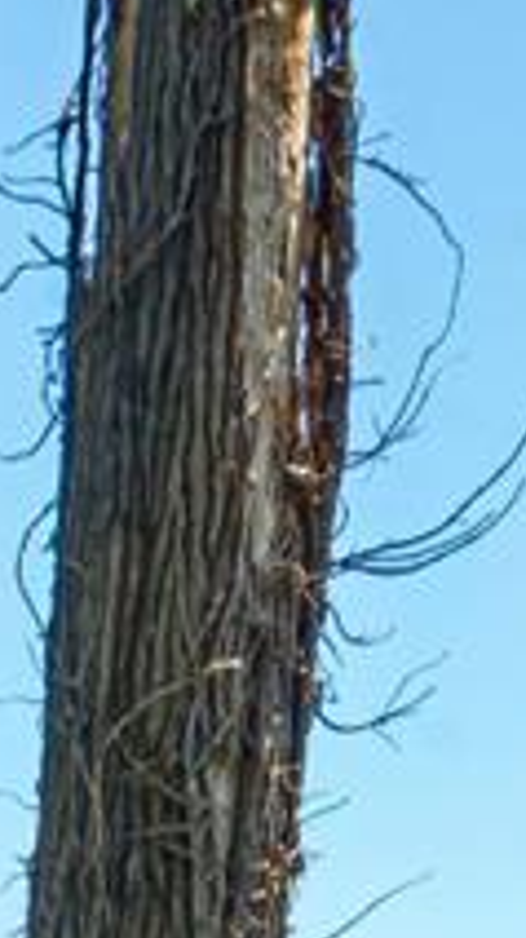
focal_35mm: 163
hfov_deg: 7.2
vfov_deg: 9.5
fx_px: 4048
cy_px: 3031
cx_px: -389
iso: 400
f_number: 11
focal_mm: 22
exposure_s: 1/100
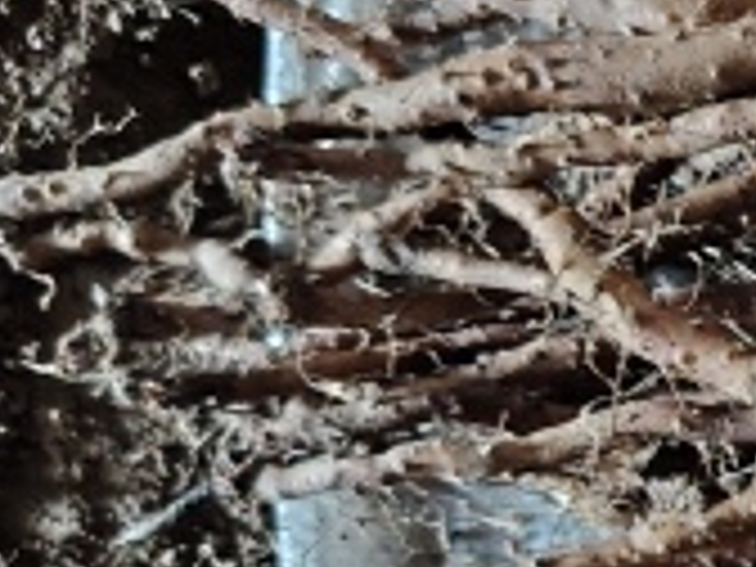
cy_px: 580
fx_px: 2490
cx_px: 1458
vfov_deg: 12.8
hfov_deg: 14.6
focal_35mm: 114
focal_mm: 5.25
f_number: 1.75
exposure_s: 1/25
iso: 4306
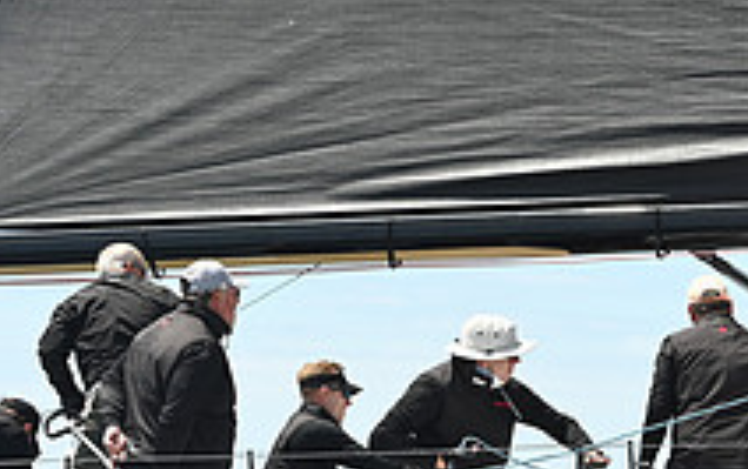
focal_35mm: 195
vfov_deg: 6.7
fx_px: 3979
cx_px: 455
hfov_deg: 10.7
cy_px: 425
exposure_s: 1/1000
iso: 320
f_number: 5.6
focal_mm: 70
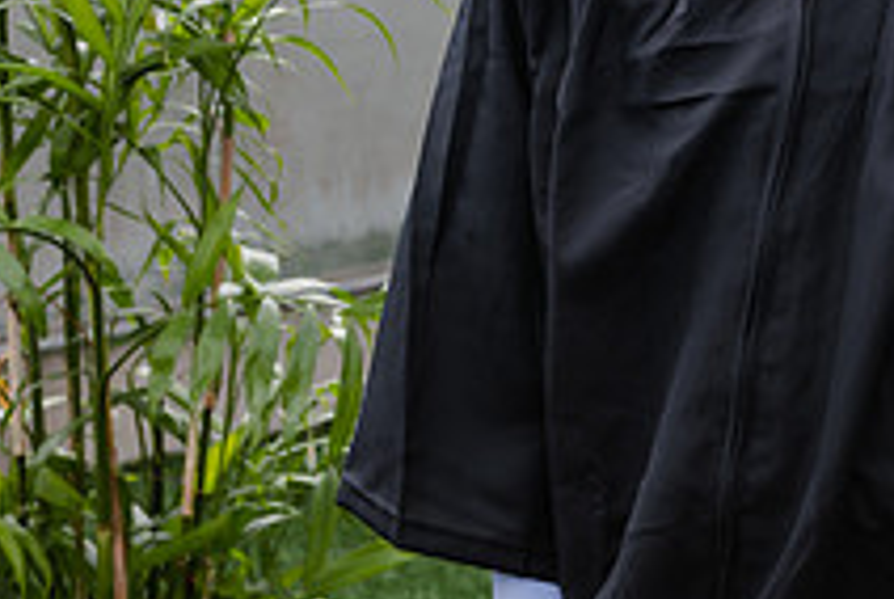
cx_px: 717
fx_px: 4078
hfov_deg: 12.5
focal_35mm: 164
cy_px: -188
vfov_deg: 8.3
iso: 250
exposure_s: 1/200
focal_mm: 60
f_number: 5.6
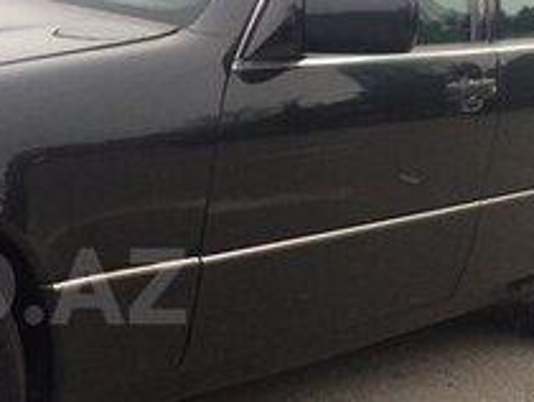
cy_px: 286
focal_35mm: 91
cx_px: -74
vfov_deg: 16.2
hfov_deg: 20.4
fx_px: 1405
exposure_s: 1/100
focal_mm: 4.15
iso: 50
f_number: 2.2
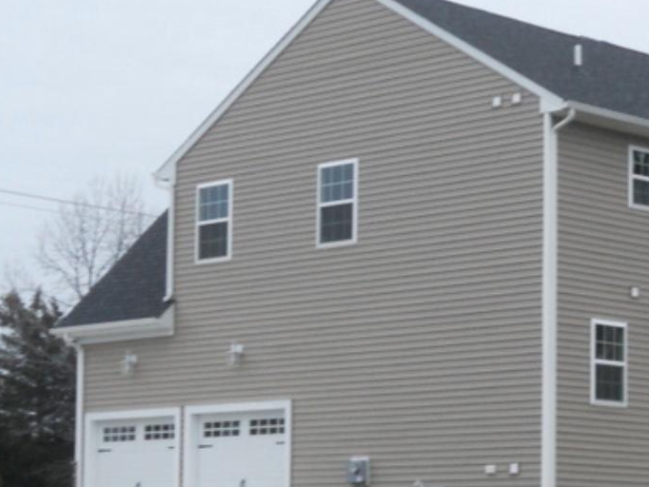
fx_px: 2138
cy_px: 366
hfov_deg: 17.1
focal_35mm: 114
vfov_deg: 13.0
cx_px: 522
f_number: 4.8
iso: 320
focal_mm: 9.8
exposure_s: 1/30
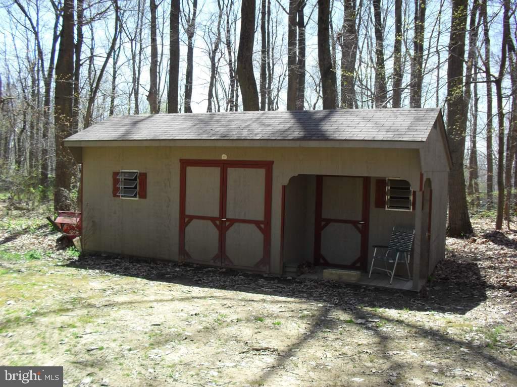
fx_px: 523
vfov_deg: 40.7
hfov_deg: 52.6
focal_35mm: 35
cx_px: 258
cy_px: 194
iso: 100
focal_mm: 6.3
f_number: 3.2
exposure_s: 1/500
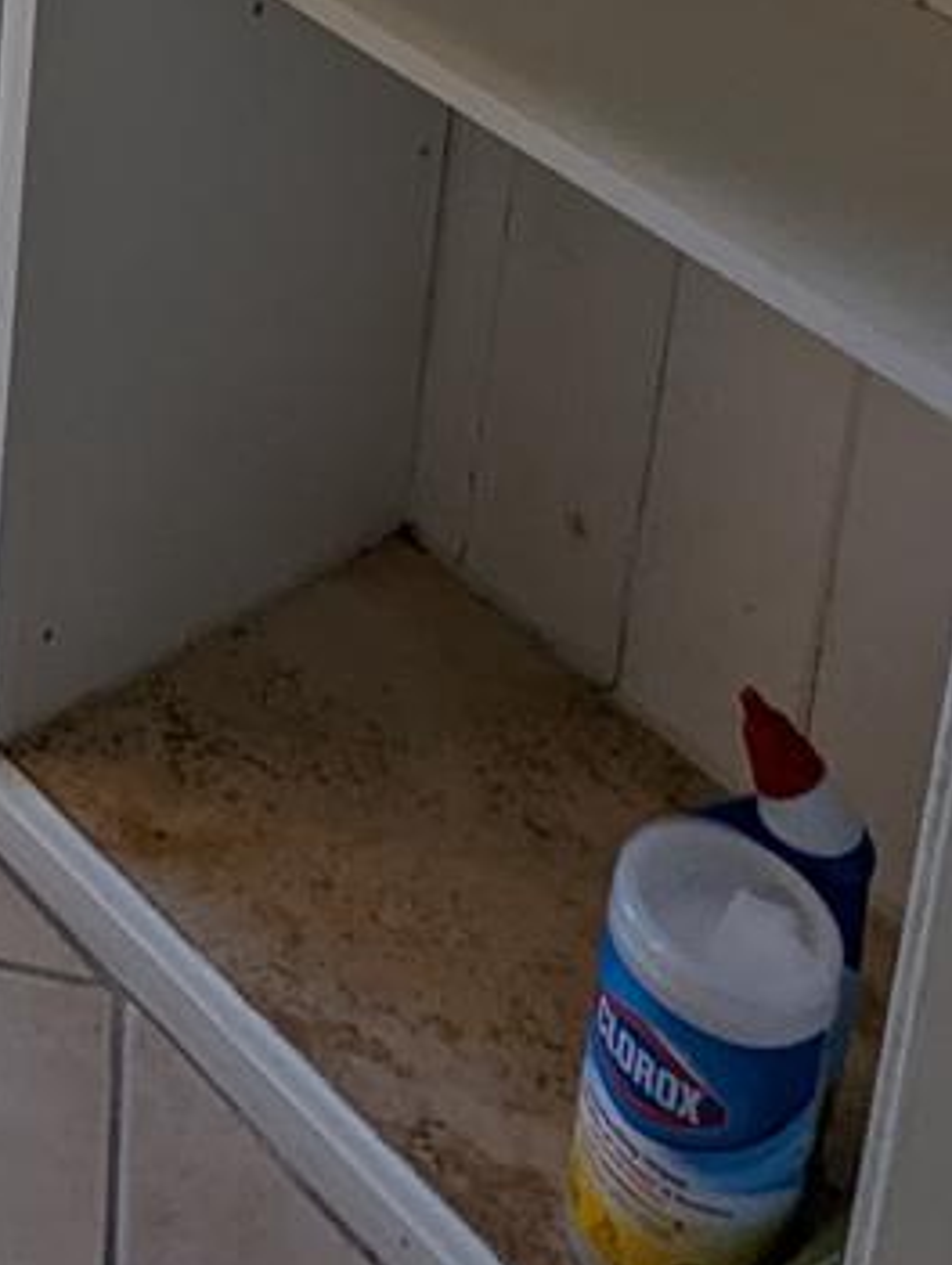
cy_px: -883
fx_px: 2562
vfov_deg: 21.0
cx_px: -361
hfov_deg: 19.1
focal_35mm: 70
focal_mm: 2.35
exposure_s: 1/120
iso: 199
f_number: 2.2
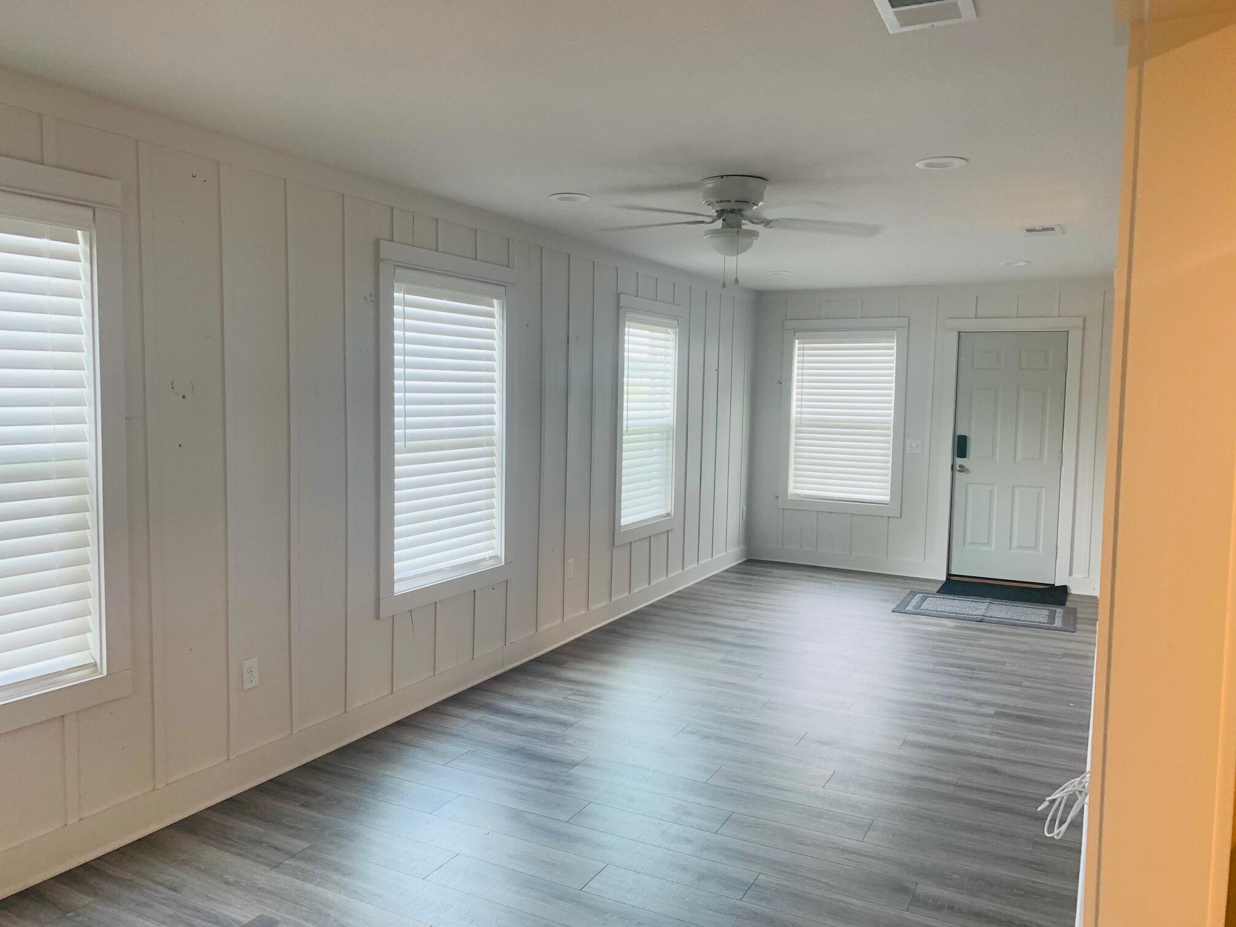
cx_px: 618
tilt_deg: -4.1
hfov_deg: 67.3
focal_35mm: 26
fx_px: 928
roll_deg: -1.1
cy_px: 464
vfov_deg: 53.1
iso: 100
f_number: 1.8
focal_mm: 4.25
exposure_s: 1/60
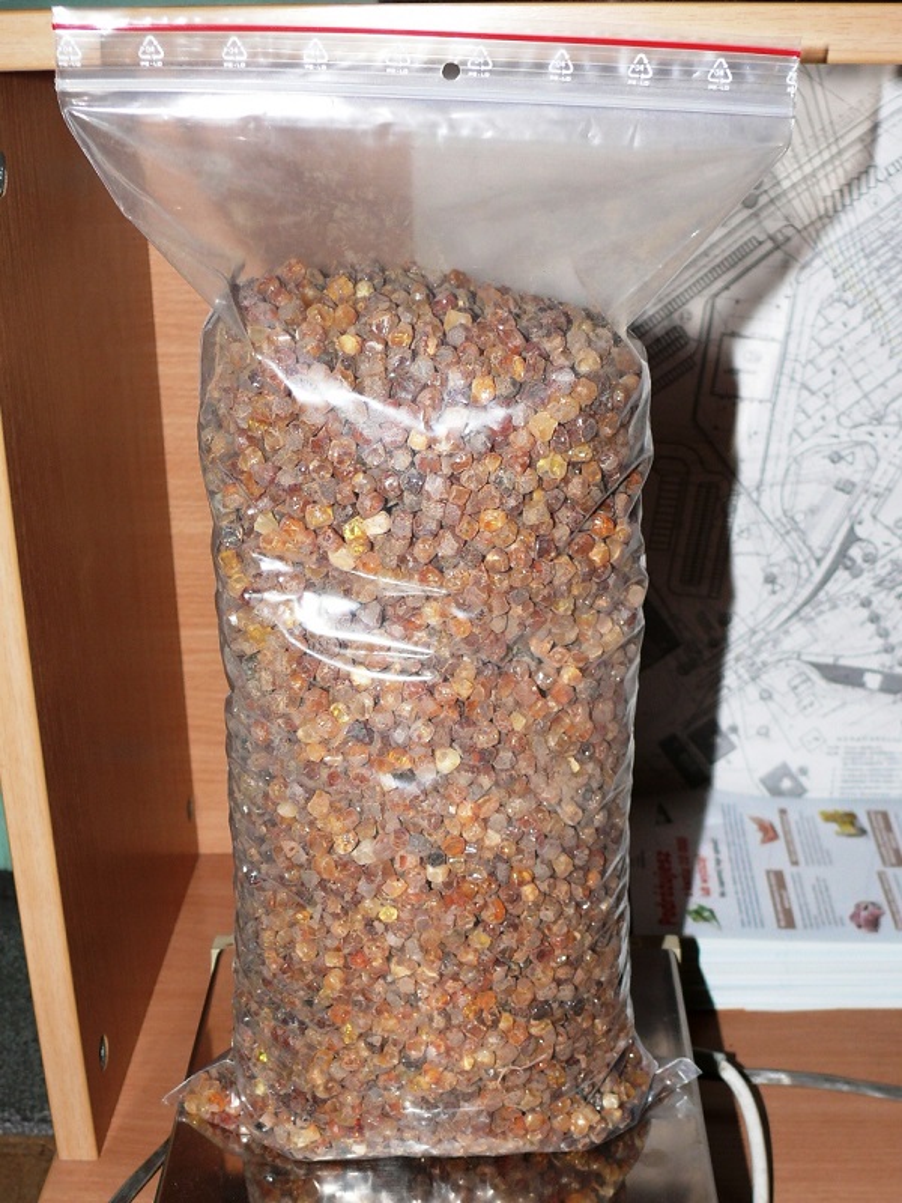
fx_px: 1216
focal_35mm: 35
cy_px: 602
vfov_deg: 52.6
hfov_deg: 40.7
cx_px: 451
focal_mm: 7.4
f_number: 2.8
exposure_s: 1/30
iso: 100
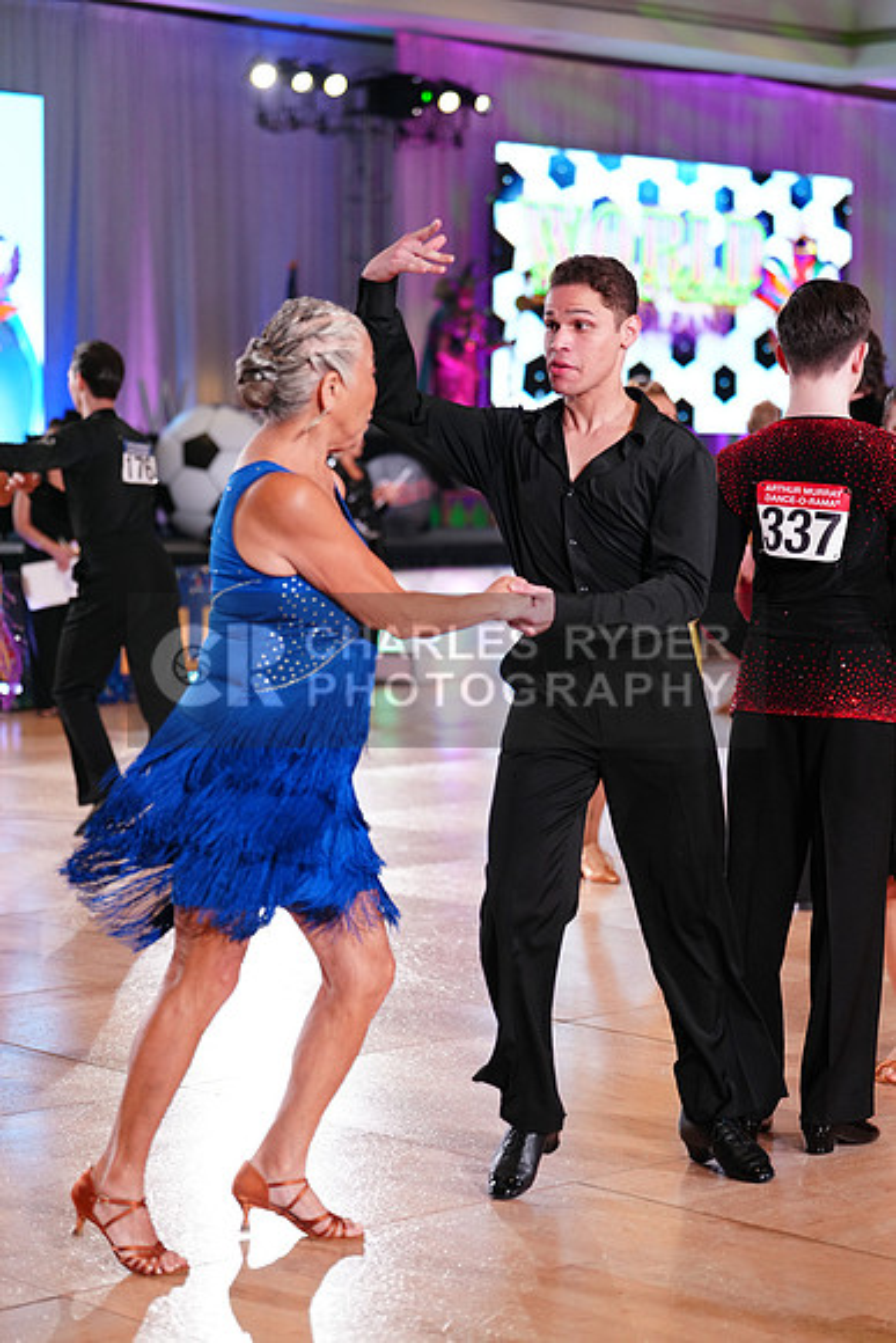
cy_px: 672
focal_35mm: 79
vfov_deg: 25.7
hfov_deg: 17.3
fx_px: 2947
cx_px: 448
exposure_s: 1/640
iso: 2000
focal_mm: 79
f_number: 2.8
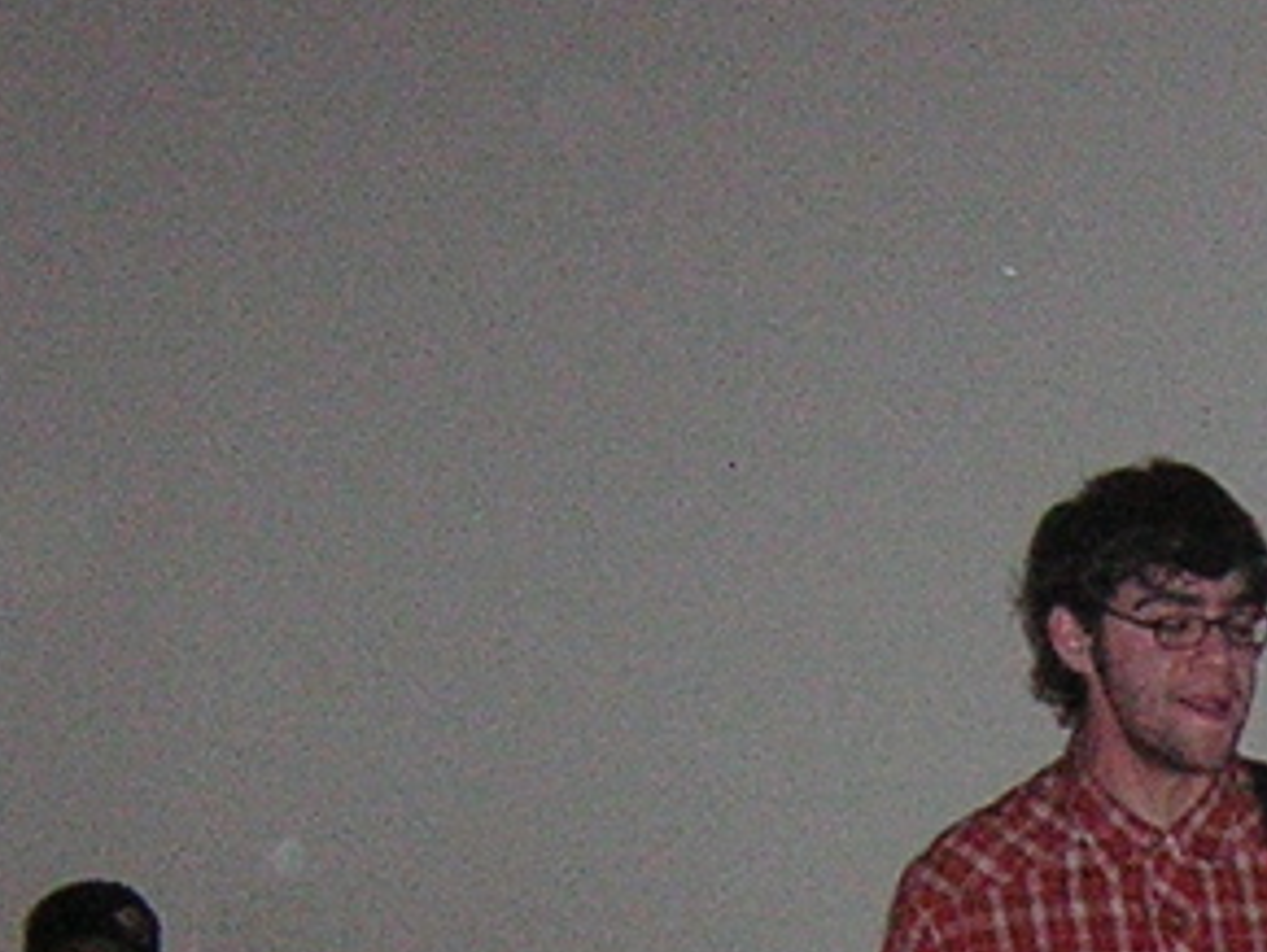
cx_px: 1730
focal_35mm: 127
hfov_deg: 14.7
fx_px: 4652
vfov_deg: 11.3
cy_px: 1393
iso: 200
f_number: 2.6
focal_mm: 4.7
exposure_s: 1/60.1
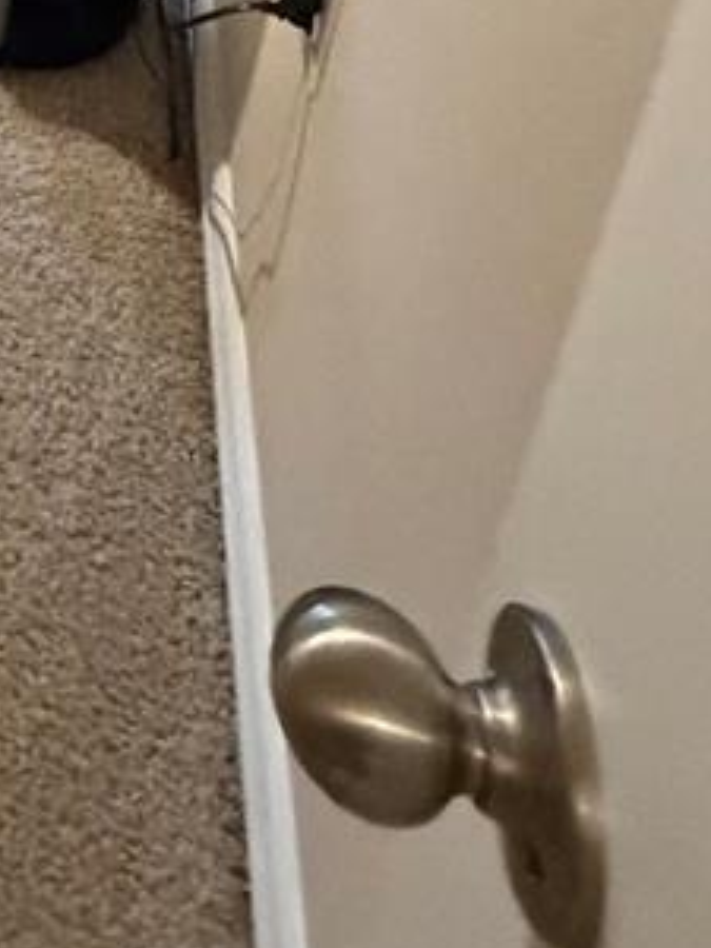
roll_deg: -1.0
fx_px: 1534
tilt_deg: -18.5
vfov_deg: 21.8
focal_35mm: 56
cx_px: -433
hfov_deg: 21.0
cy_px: -752
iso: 1250
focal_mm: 2.22
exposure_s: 1/60
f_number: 2.2
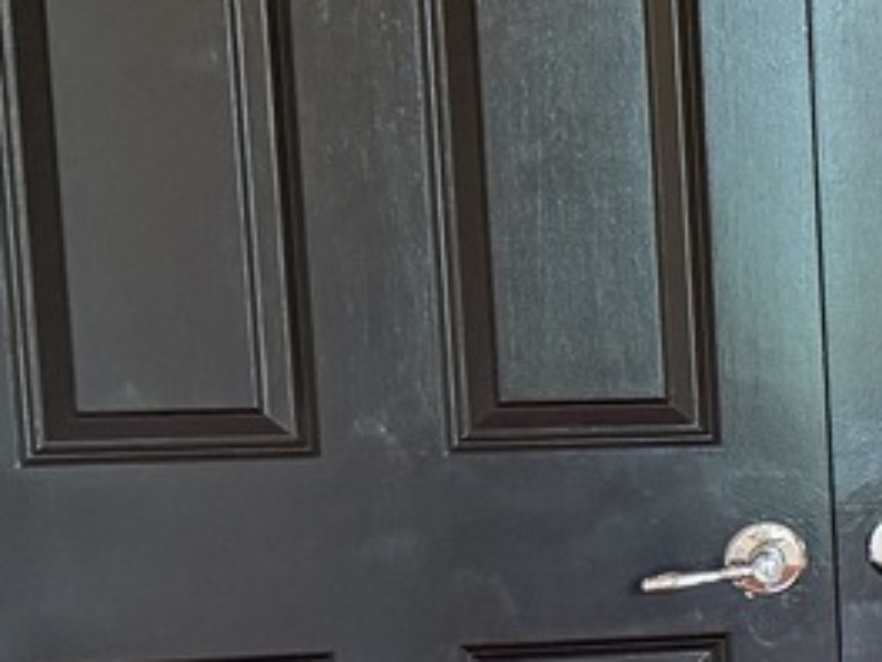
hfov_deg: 11.6
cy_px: 605
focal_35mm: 131
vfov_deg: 11.2
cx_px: 2275
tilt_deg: -8.0
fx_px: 3338
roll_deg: -1.1
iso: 200
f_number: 1.78
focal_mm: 6.76
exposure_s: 1/60
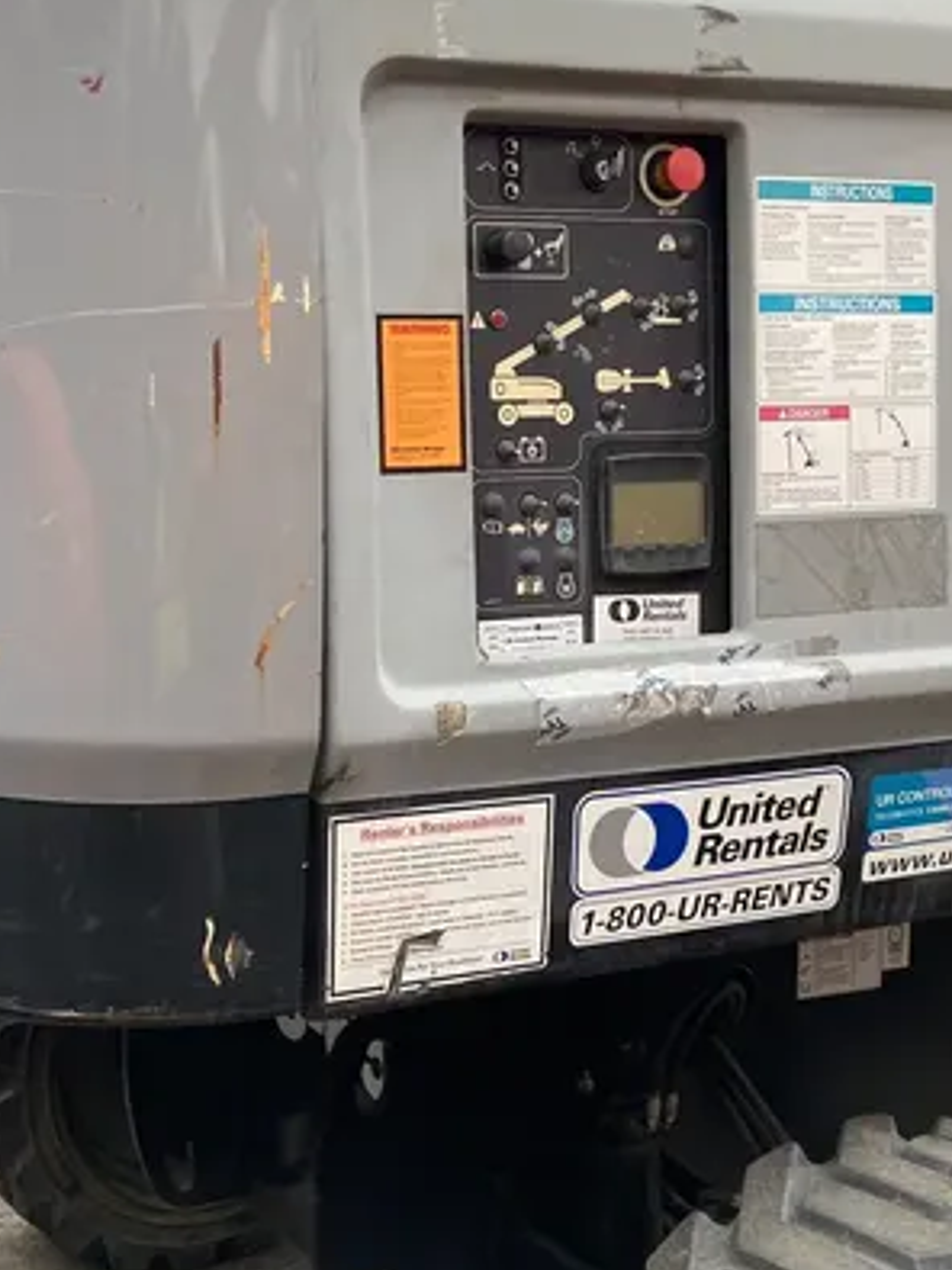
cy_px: 622
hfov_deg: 27.9
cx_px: 331
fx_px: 1908
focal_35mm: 52
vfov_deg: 36.8
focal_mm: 3.99
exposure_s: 1/121
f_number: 1.8
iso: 80
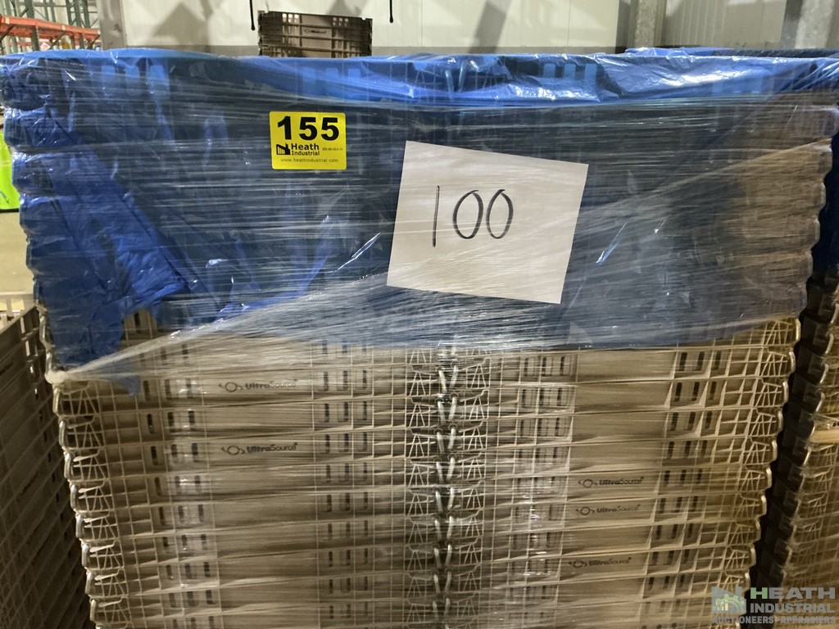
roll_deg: -0.4
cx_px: 420
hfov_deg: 63.4
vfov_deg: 49.7
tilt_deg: -20.0
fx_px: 679
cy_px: 314
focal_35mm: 28
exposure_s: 1/30
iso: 500
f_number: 1.8
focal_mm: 3
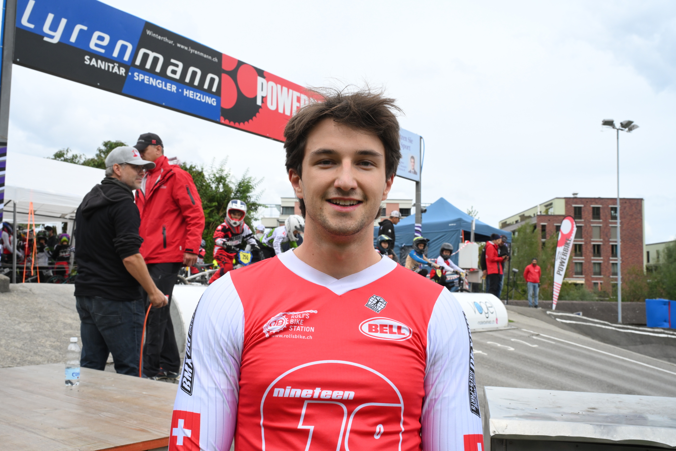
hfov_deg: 54.4
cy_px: 226
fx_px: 657
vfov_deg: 37.9
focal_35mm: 35
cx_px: 338
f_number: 13
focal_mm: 35
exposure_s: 1/500
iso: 1250
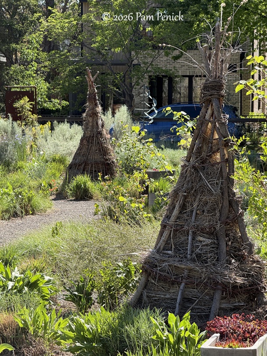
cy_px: 178
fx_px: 1235
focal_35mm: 120
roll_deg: -0.8
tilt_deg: -4.6
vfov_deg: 16.4
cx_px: 134
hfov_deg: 12.3
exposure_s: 1/693
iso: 64
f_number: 2.8
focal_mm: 15.66
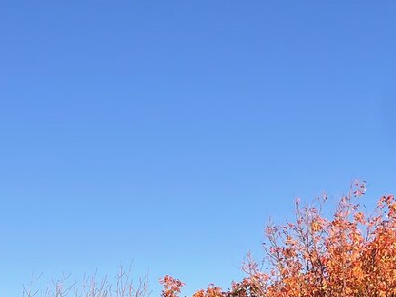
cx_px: 40
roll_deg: +1.4
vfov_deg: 13.7
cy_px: 479
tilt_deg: -0.6
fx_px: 1144
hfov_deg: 19.3
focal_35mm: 100
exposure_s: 1/2132
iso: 32
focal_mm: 4.2
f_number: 1.6
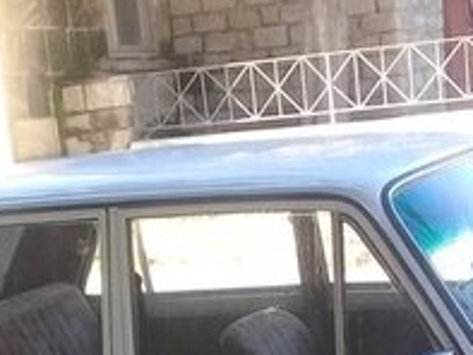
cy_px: 543
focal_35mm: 104
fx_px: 1422
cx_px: 295
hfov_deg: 18.9
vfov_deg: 13.4
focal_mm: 3.3
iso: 64
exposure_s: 1/100
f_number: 2.2
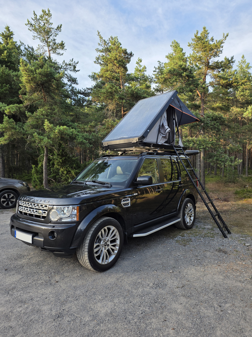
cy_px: 168
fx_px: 223
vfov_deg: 73.9
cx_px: 126
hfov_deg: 58.9
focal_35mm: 23
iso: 80
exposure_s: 1/1429
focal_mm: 6.25
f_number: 1.7
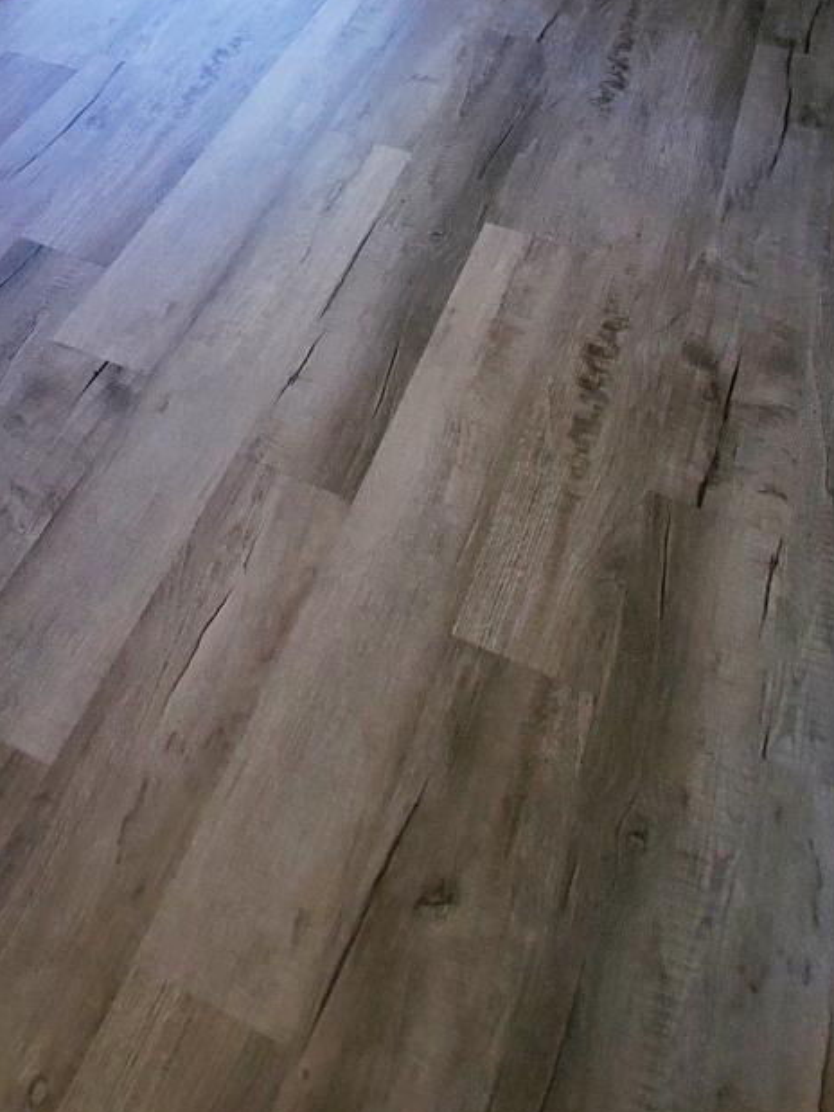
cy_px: -487
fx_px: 1350
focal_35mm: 42
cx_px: 223
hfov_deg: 33.7
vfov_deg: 30.0
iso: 64
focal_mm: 1.8
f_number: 2.2
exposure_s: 1/59
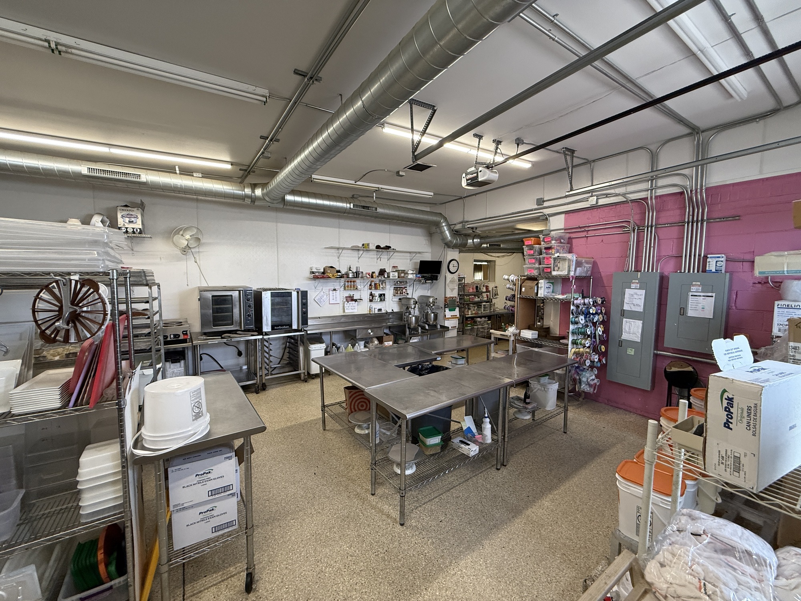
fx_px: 324
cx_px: 400
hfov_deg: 102.1
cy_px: 300
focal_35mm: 14
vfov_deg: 85.7
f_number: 2.2
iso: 200
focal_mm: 2.22
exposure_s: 1/120
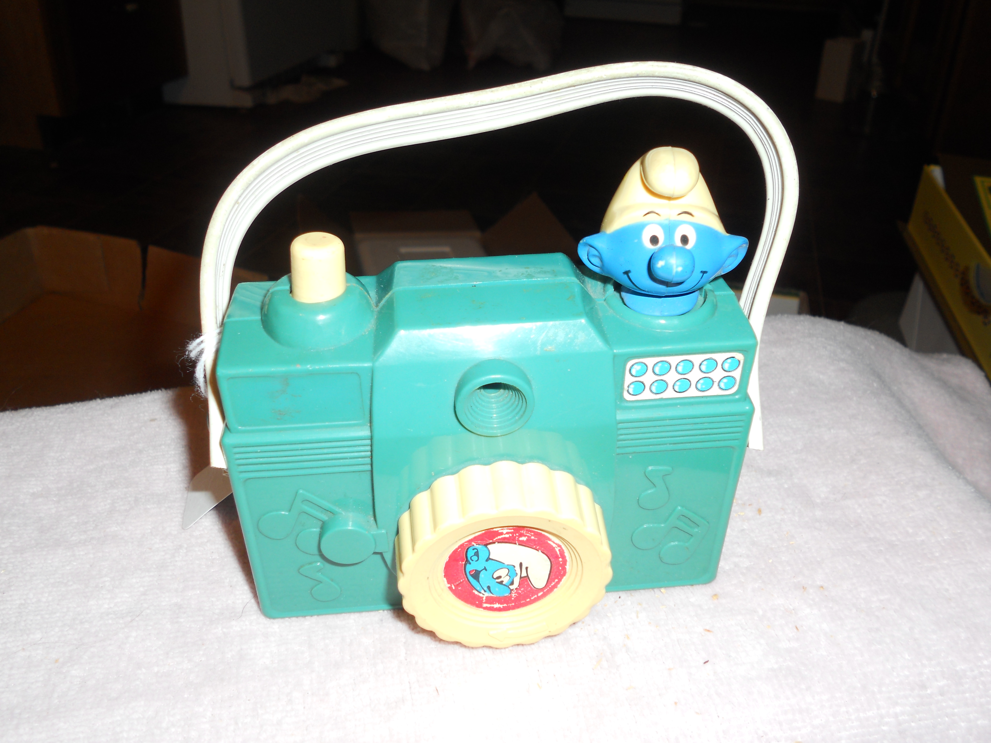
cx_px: 496
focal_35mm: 32
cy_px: 372
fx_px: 916
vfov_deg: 44.2
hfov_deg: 56.8
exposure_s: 1/25
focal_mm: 5.8
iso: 80
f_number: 3.5
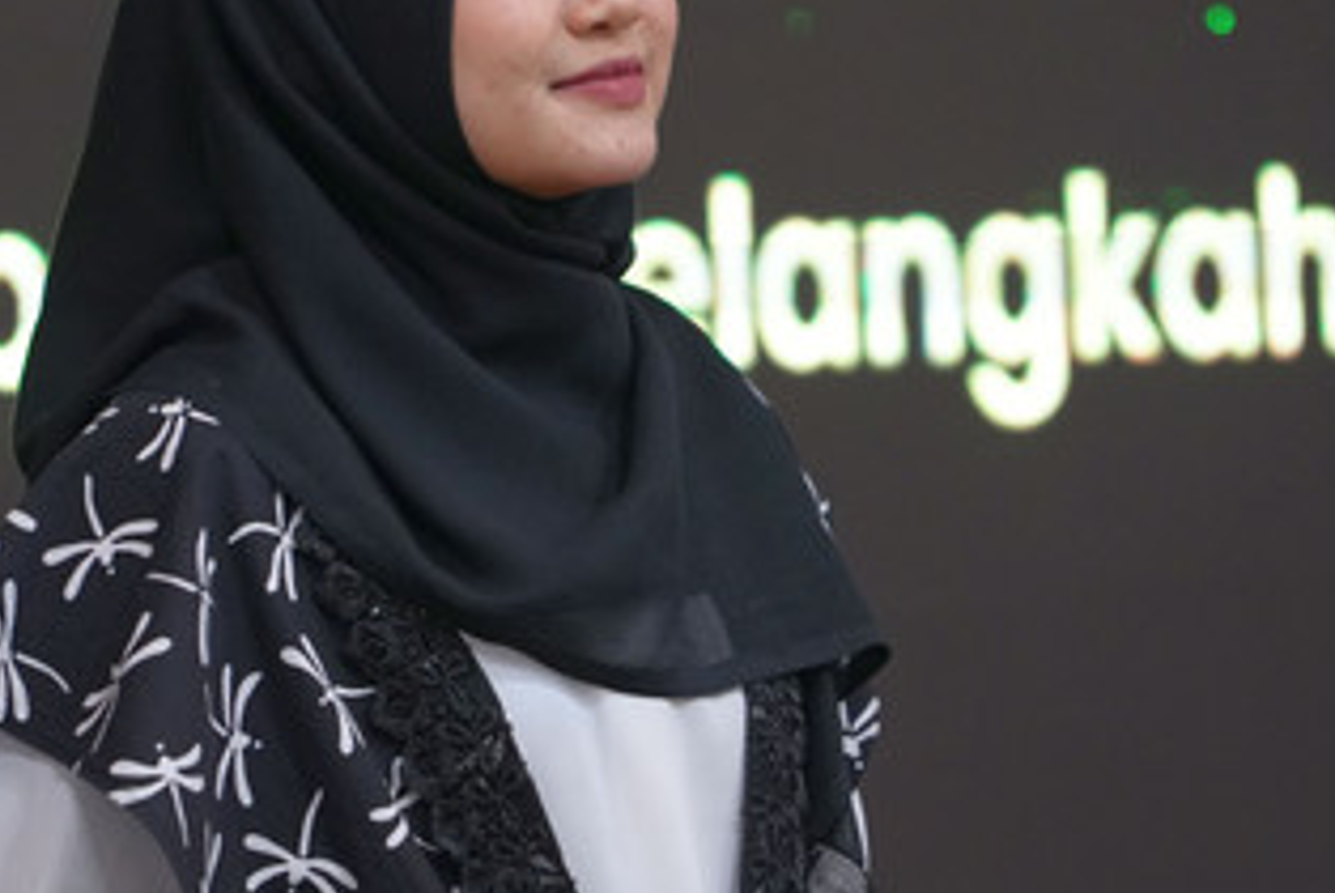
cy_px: 245
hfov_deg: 5.1
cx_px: 561
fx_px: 15107
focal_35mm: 407
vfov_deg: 3.4
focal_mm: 200
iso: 2500
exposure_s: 1/200
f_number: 4
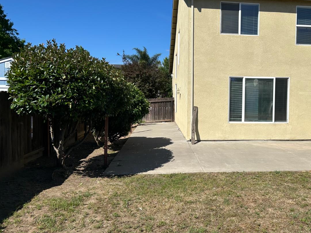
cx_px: 211
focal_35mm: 36
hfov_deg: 50.3
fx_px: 324
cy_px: 113
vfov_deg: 39.7
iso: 50
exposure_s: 1/8000
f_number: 1.5
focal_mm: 5.7
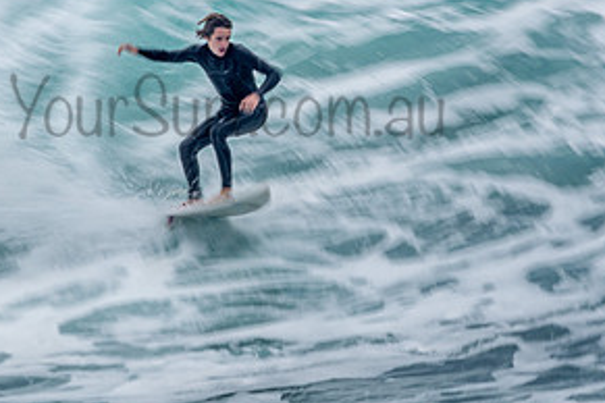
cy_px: 88
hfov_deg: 1.4
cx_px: 225
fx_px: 24114
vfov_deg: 1.0
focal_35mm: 1435
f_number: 29
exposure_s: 1/25
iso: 100
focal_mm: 480
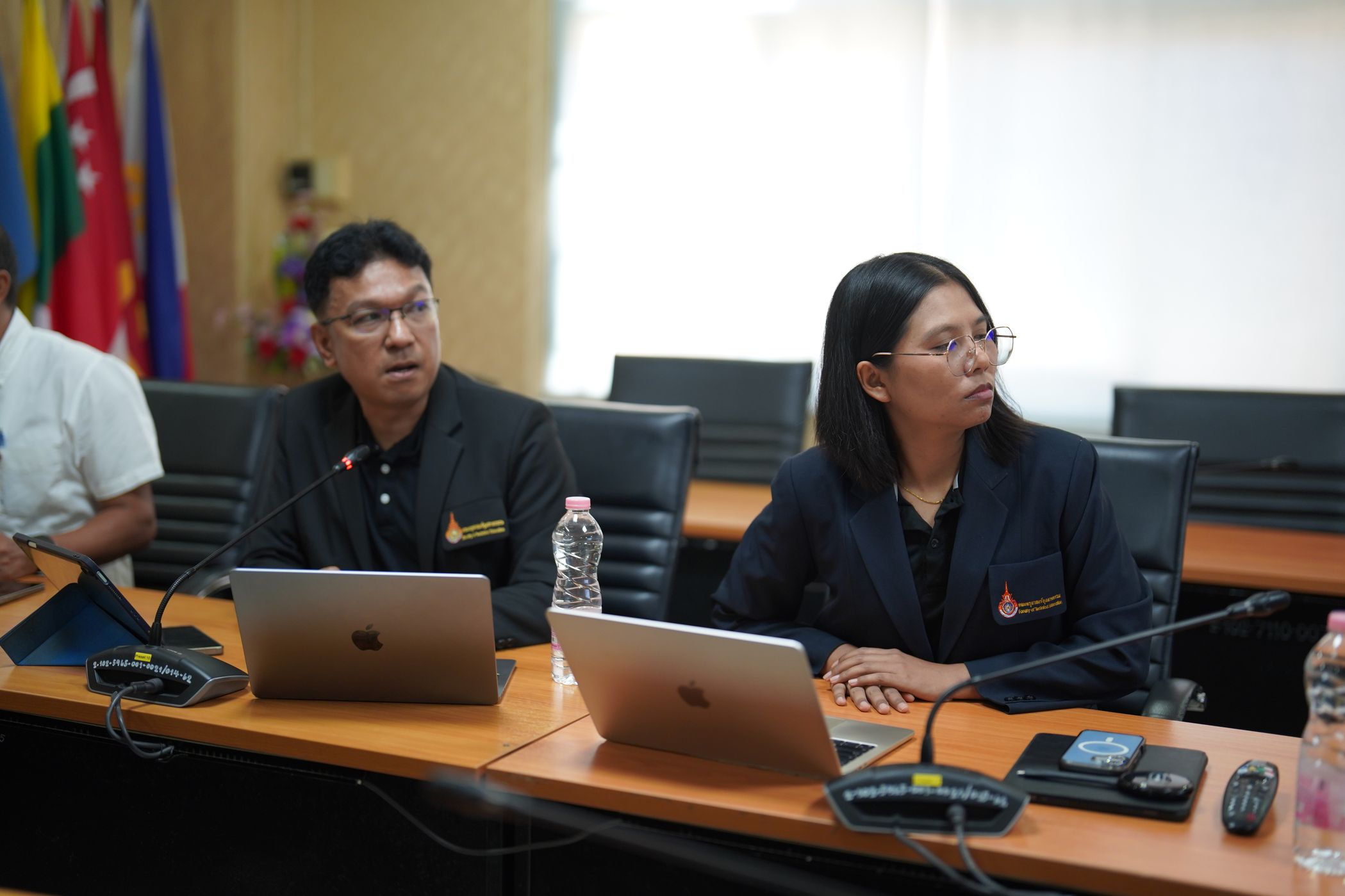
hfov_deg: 39.6
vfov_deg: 27.0
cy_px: 448
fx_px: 1868
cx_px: 672
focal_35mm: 50
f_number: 1.2
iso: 800
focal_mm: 50
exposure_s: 1/500
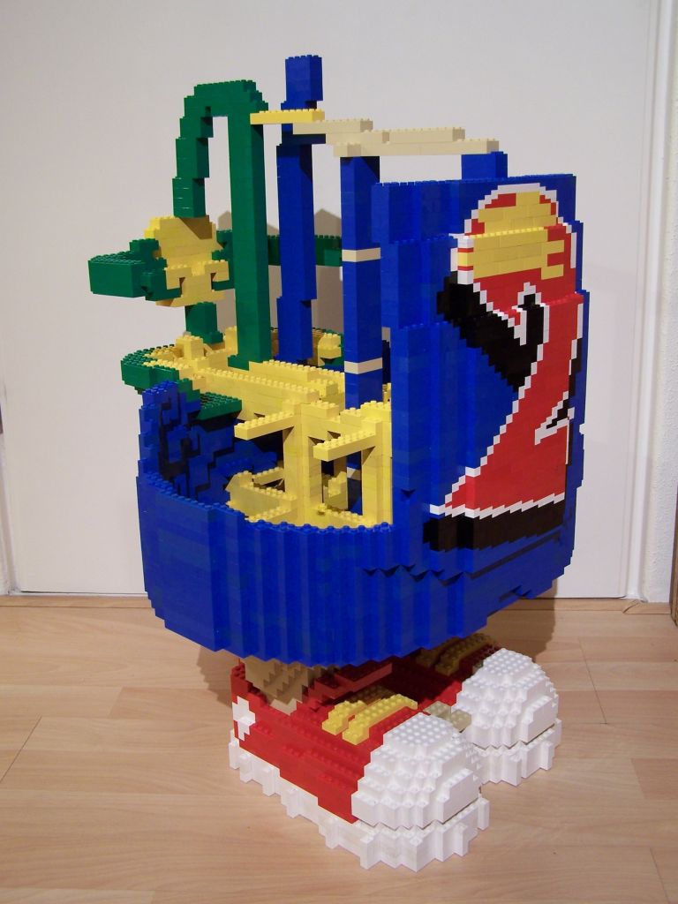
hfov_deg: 37.7
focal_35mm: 38
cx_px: 339
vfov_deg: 49.0
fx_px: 992
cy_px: 452
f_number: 2.8
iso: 80
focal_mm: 6.3
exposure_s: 1/2
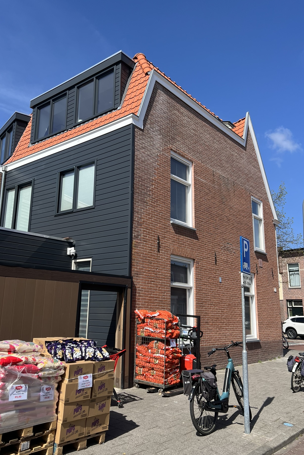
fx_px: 380
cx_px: 131
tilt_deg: +13.9
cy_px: 217
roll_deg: -2.0
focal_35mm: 30
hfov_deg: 43.5
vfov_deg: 61.9
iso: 50
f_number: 1.5
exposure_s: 1/3571
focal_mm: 5.7
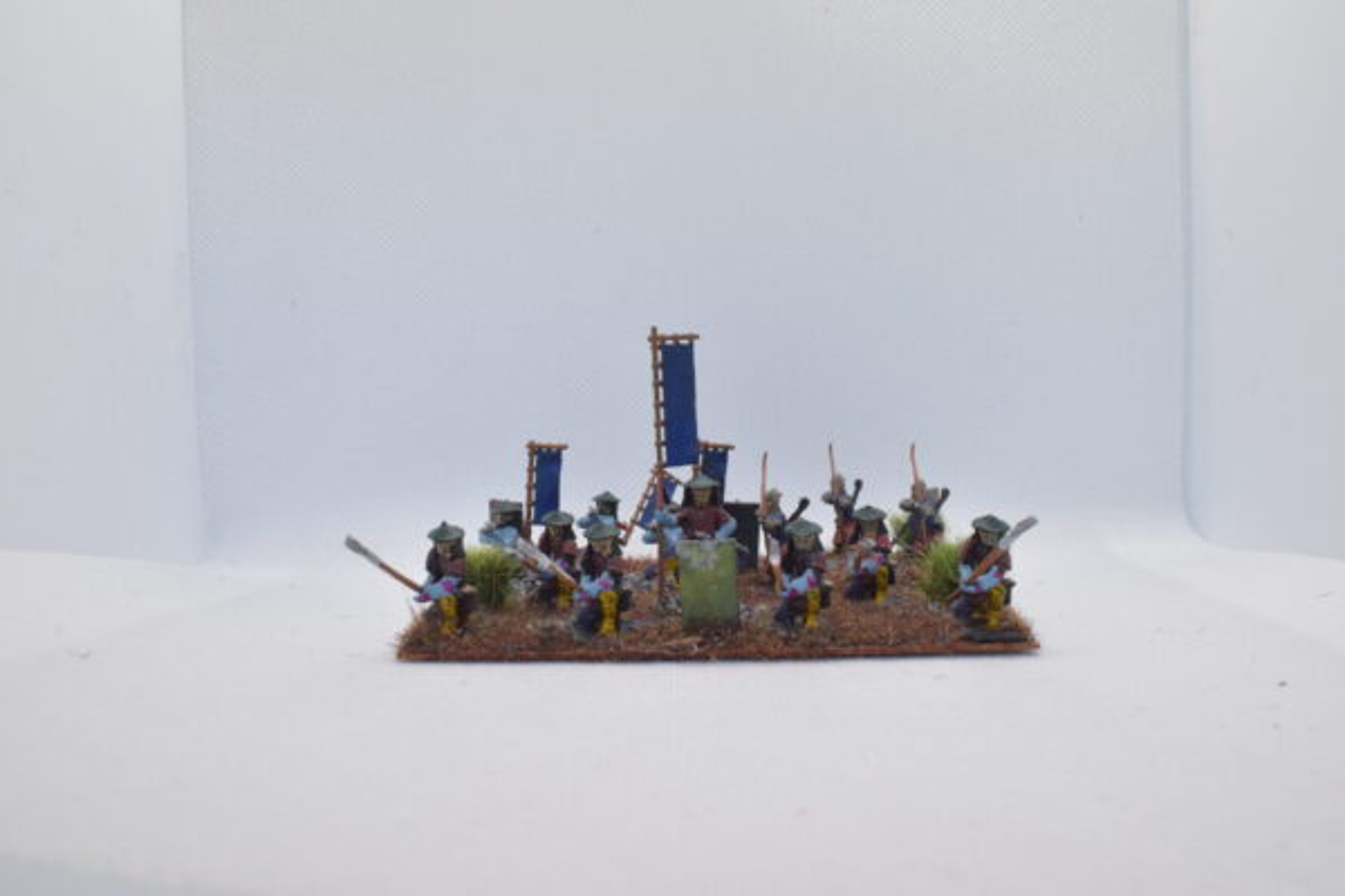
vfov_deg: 35.5
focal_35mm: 38
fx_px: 1401
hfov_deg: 51.3
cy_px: 448
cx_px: 672
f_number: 16
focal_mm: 25
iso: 800
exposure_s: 1/60
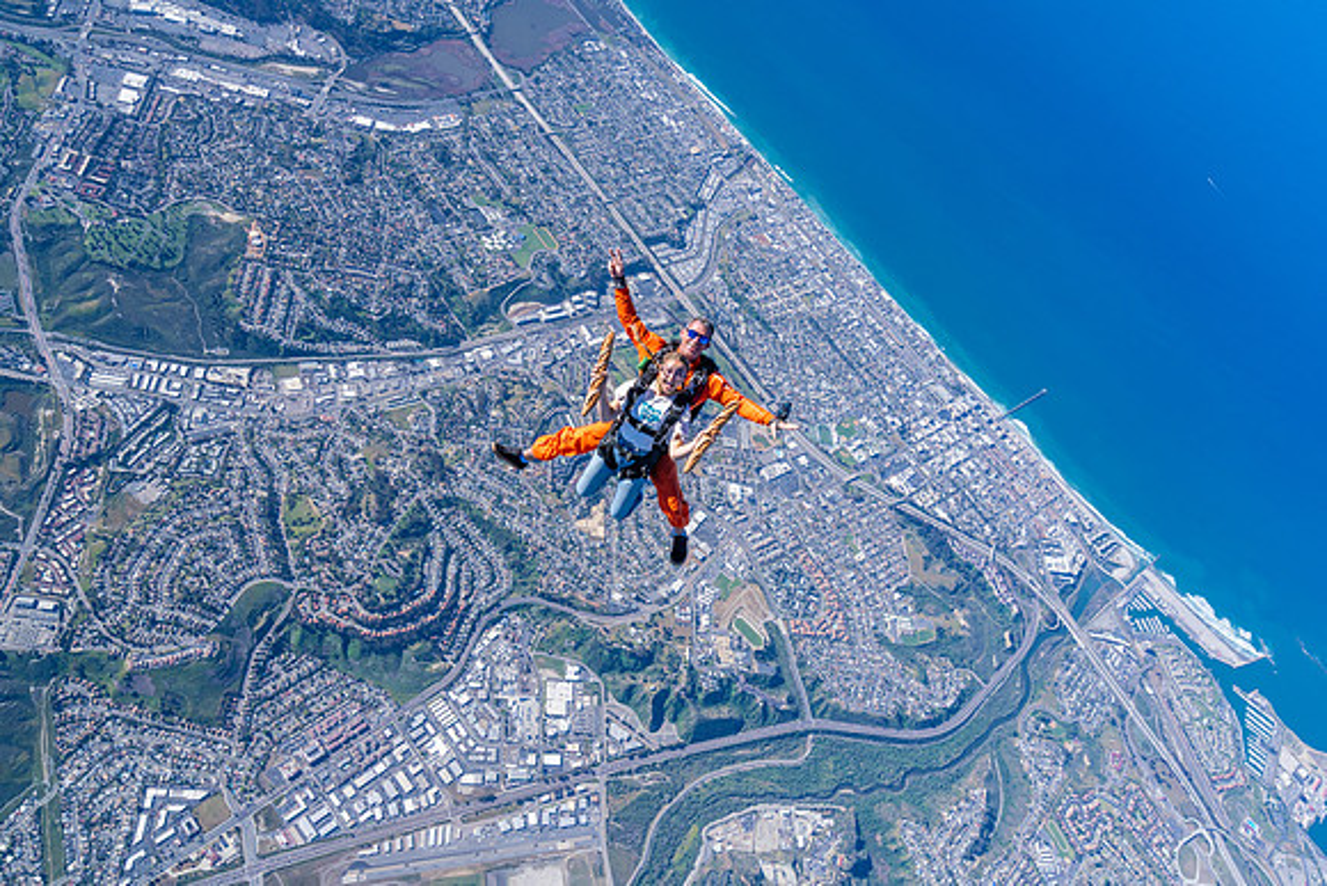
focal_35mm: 26
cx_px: 664
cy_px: 443
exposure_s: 1/1600
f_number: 9
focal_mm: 26
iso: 800
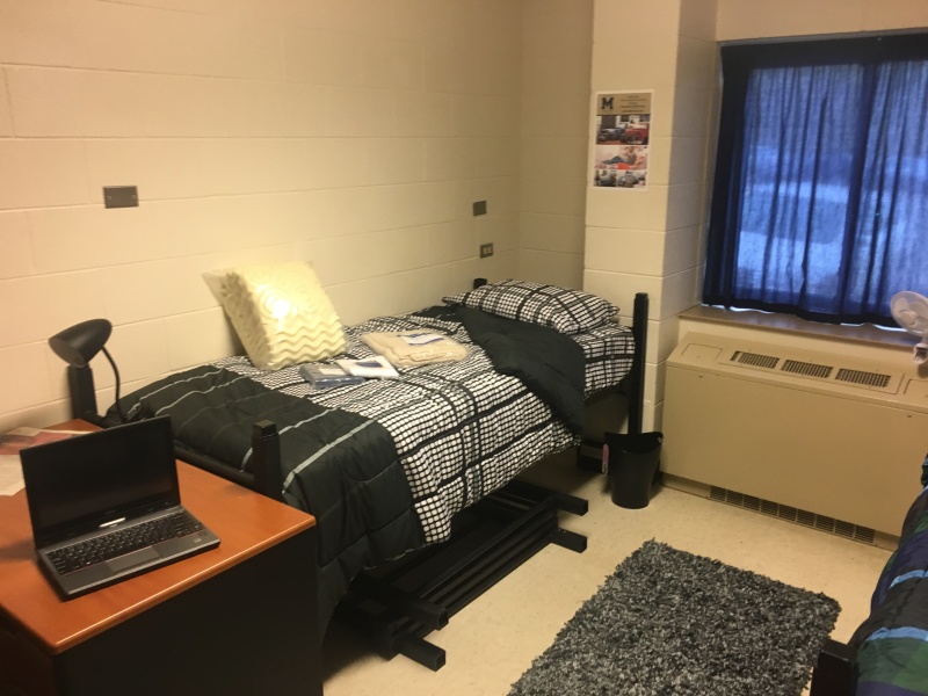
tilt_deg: -15.0
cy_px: 348
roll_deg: +0.5
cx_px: 464
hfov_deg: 61.7
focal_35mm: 29
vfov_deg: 48.2
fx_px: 777
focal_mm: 4.15
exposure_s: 1/30
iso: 100
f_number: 2.2
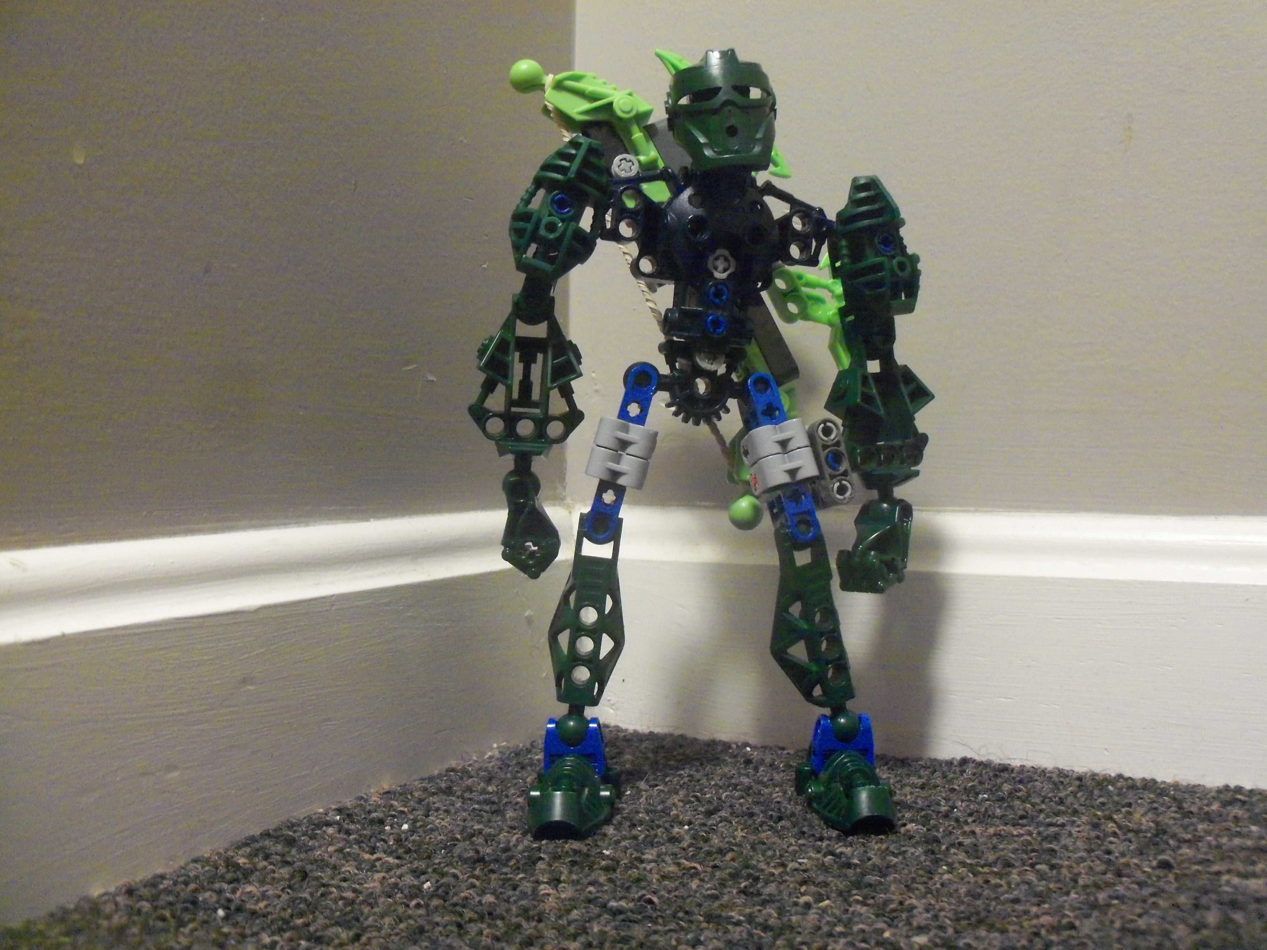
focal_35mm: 35
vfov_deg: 40.7
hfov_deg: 52.6
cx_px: 634
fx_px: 1281
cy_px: 475
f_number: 3
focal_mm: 6.3
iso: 400
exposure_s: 1/2
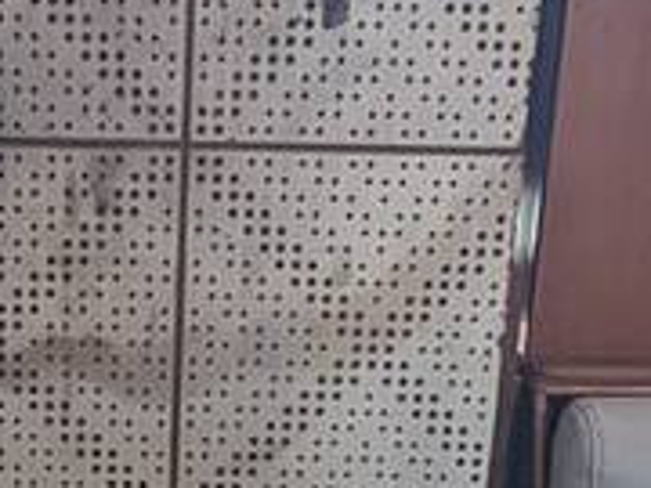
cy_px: 463
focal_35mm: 72
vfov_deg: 19.9
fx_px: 1354
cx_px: 90
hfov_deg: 26.3
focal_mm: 1.95
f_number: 2.2
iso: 71
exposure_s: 1/39.4
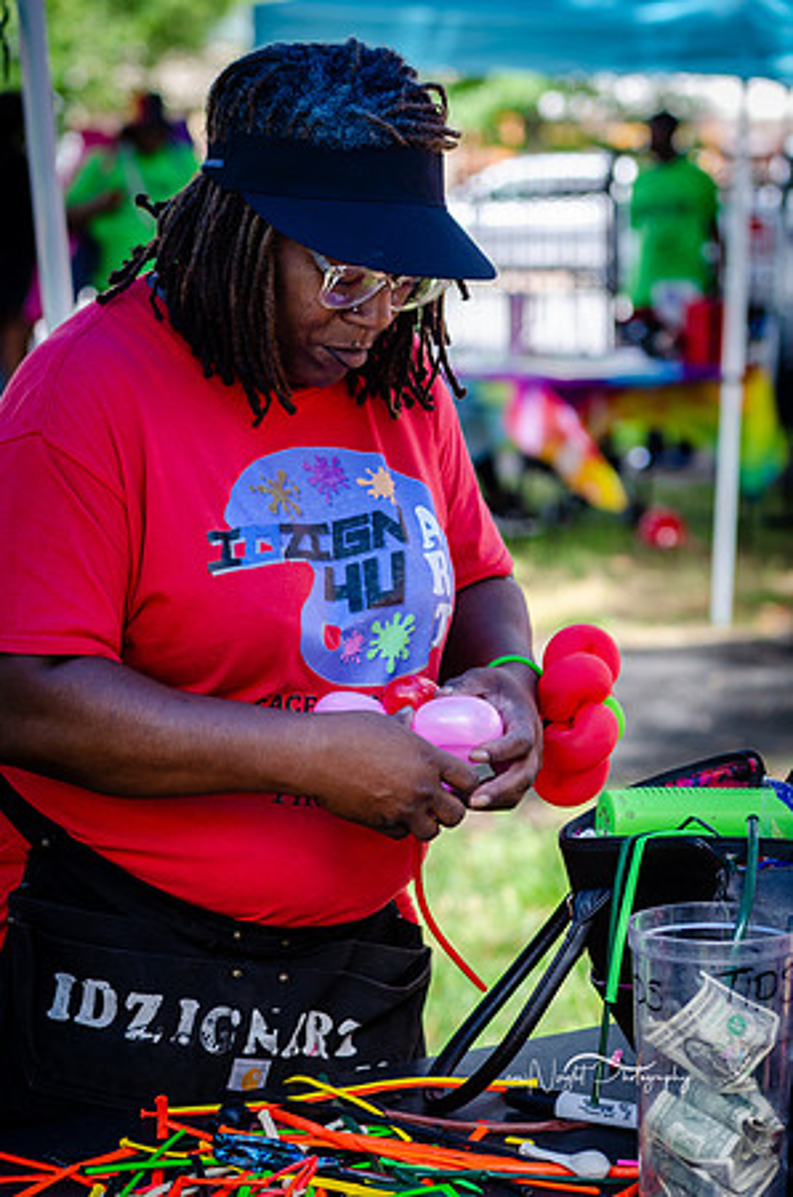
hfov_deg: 13.0
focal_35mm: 105
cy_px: 598
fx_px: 3485
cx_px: 396
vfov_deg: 19.5
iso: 200
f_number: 4
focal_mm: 70
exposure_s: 1/400
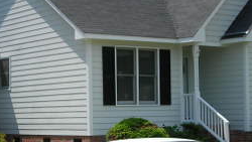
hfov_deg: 20.2
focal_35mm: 106
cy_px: 118
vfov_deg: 11.4
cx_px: 109
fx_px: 709
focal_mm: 6.3
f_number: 6.4
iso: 50
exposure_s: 1/217
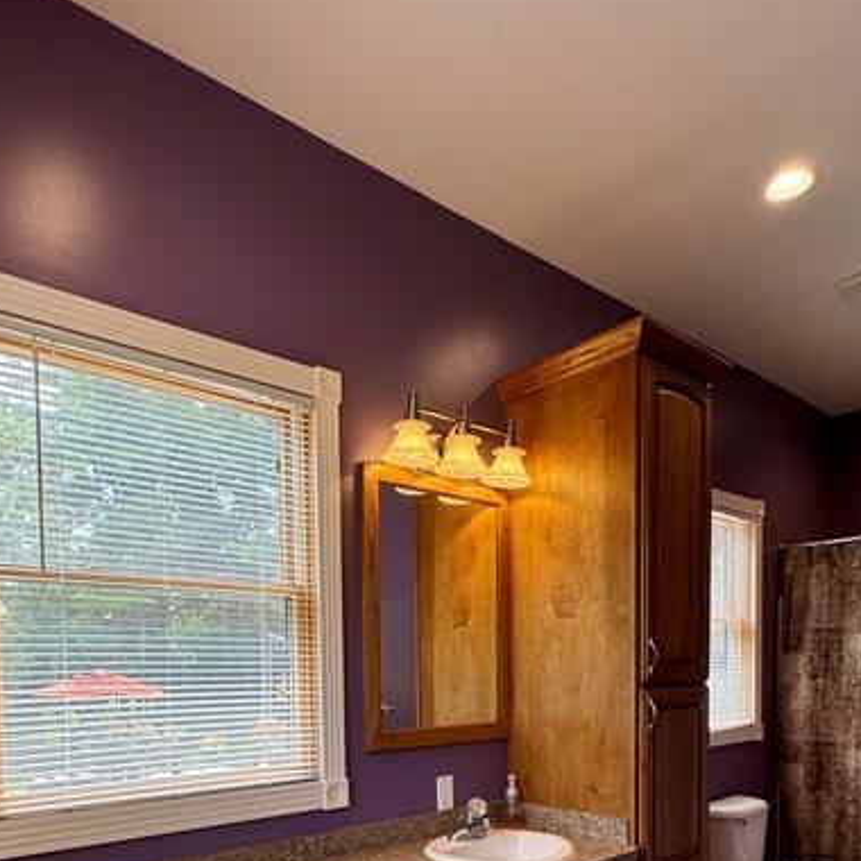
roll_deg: +1.4
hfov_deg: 62.6
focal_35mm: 25
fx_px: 704
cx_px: 363
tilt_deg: -3.6
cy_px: 709
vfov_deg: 57.4
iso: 64
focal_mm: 2.22
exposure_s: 1/120
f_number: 2.2
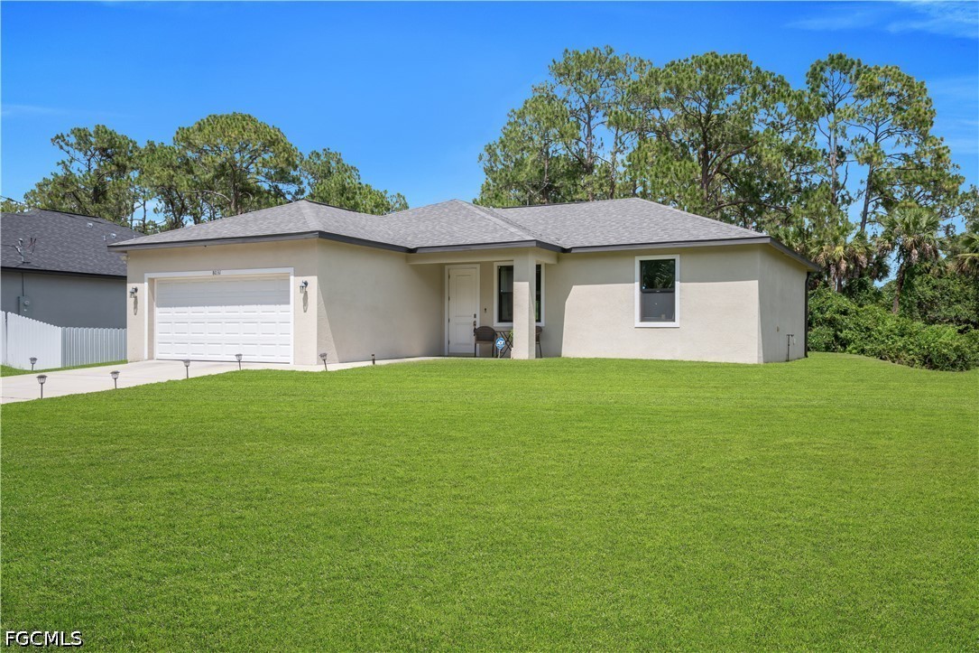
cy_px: 326
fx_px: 816
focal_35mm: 30
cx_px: 490
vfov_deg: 43.6
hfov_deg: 61.9
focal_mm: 20
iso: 100
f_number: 8
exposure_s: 1/250
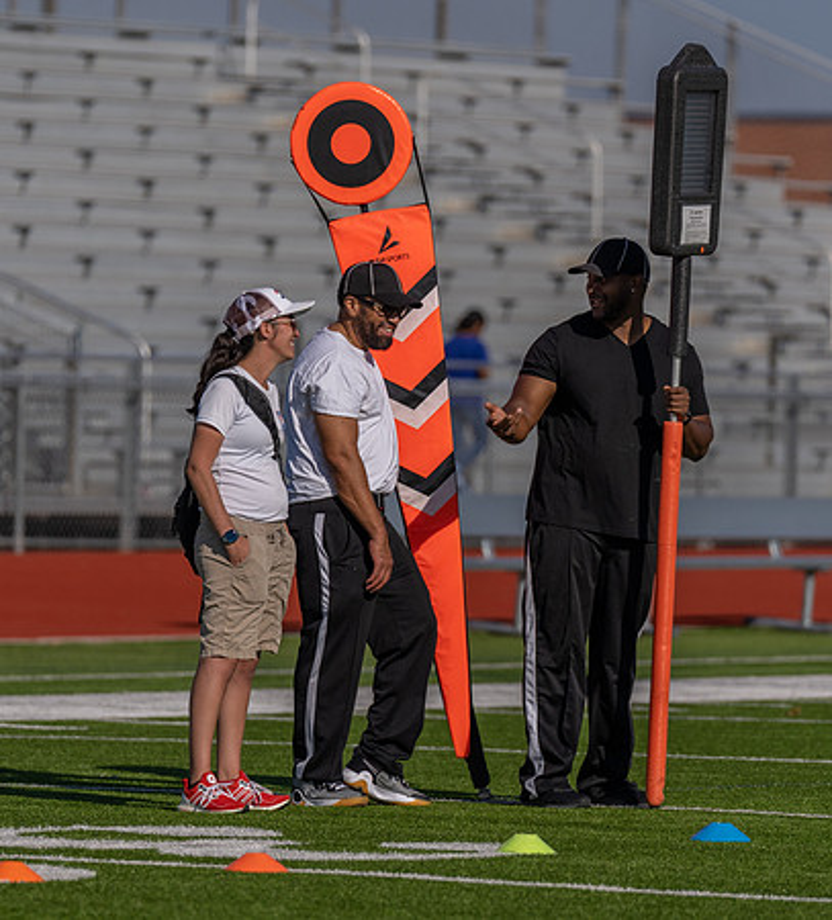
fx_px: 10251
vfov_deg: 5.1
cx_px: 375
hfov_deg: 4.6
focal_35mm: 358
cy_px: 470
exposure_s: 1/6400
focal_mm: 200
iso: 160
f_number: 3.2
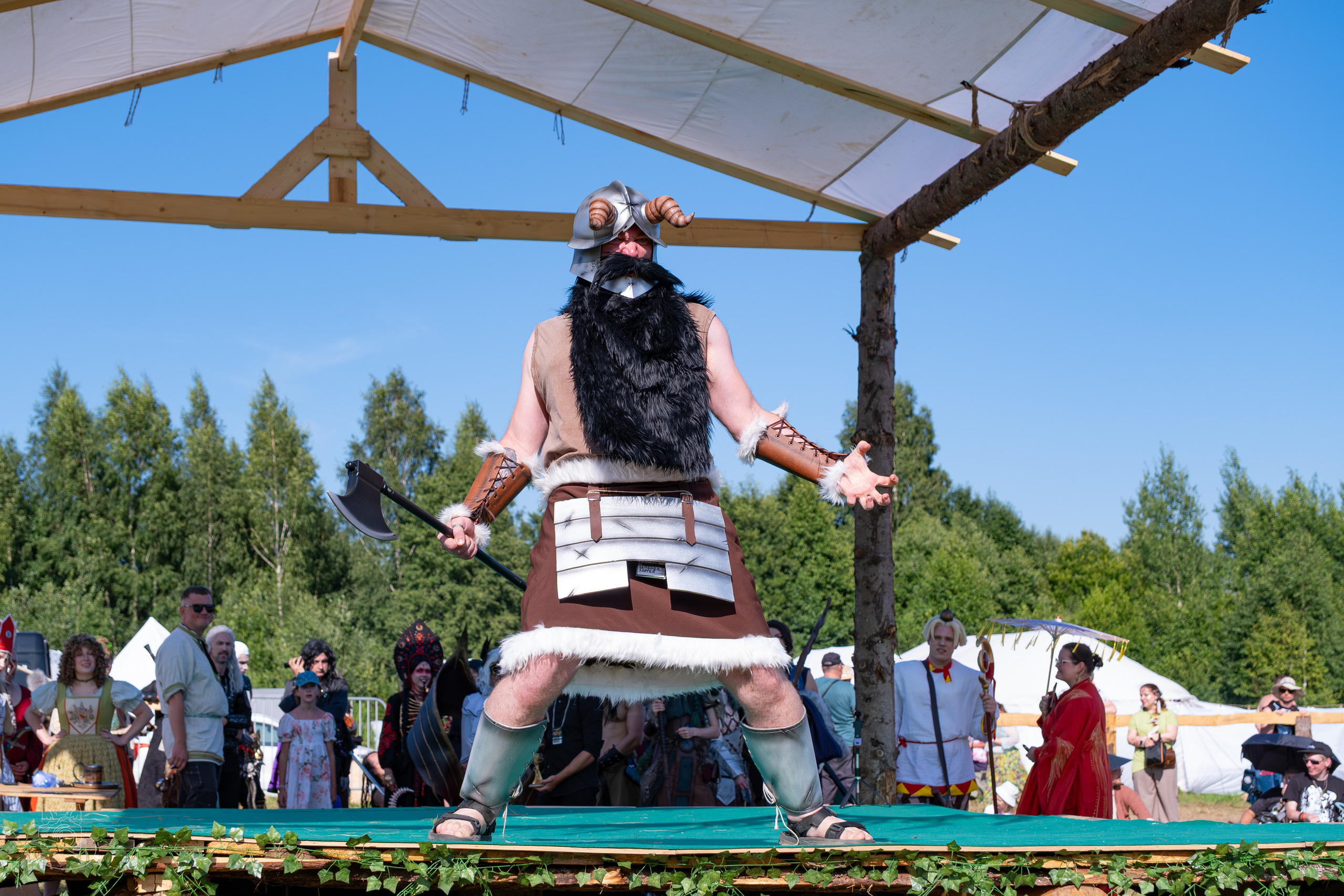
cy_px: 431
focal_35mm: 56
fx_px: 2094
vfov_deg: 24.2
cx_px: 658
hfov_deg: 35.6
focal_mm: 33.2
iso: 160
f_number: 4
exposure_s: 1/1250
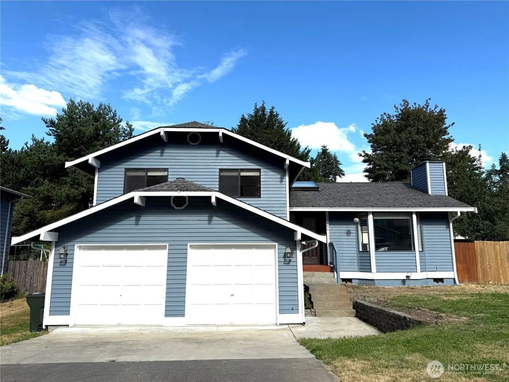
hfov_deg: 71.6
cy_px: 191
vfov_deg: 56.8
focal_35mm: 24
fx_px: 353
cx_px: 254
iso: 80
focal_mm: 6.76
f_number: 1.78
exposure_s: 1/5319
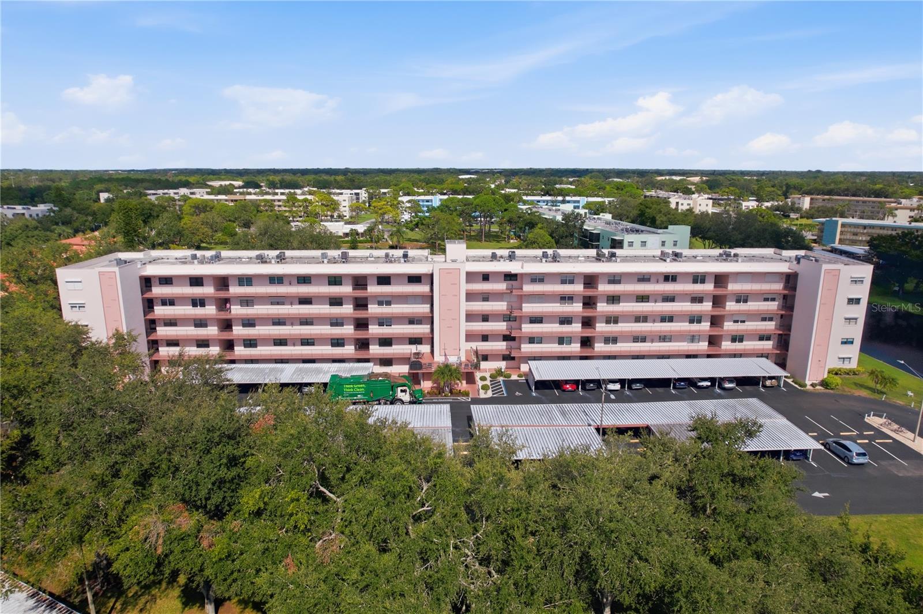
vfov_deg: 57.2
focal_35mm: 22
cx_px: 462
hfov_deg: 78.6
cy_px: 307
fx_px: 564
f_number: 2.8
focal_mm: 8.4
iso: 100
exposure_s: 1/2000
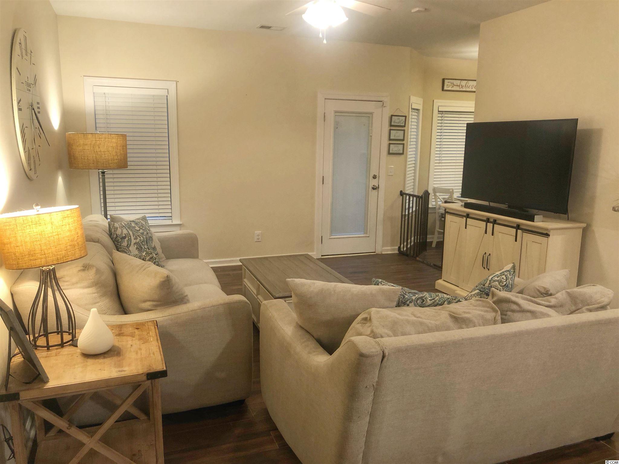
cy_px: 232
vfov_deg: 49.7
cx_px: 310
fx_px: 501
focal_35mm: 28
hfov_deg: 63.4
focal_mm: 4
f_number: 1.8
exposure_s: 1/15
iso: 50
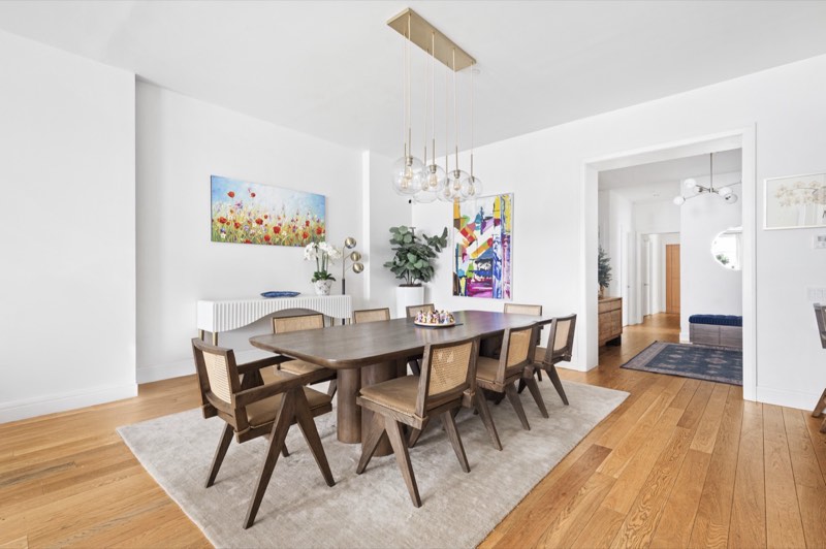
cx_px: 413
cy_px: 274
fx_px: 367
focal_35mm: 16
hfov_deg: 96.8
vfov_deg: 73.6
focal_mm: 16
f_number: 10
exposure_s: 15
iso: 500
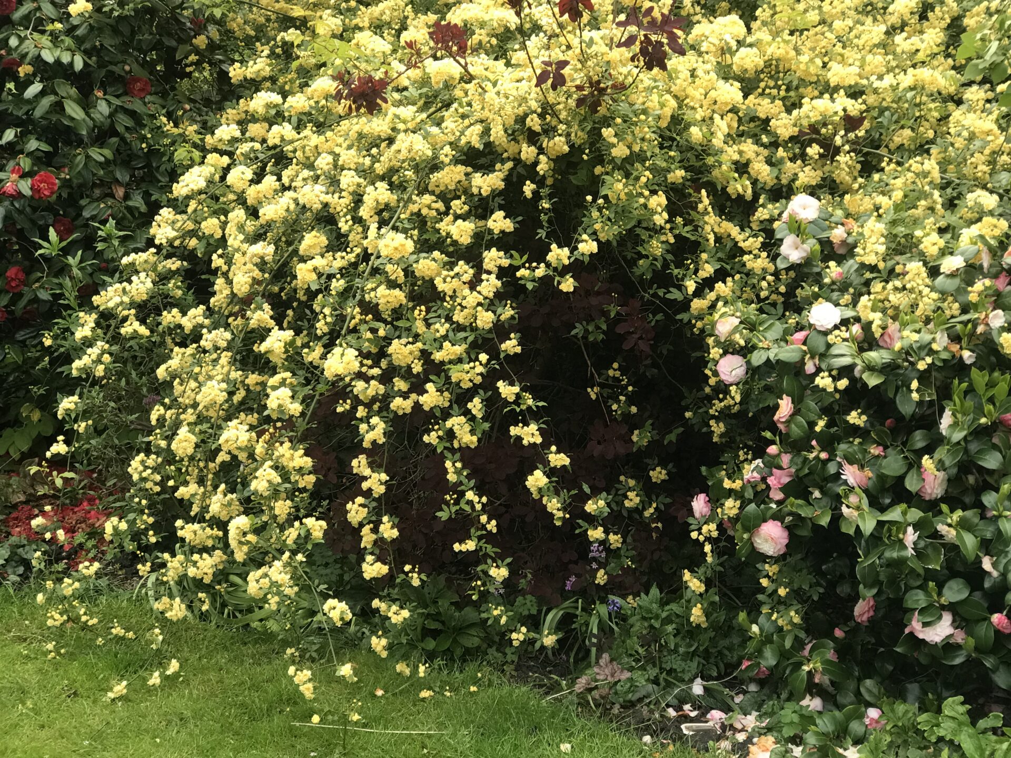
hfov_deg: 33.8
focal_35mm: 57
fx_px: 1665
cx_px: 506
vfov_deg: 25.7
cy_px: 379
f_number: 2.8
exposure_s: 1/99
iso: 64
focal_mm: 6.6
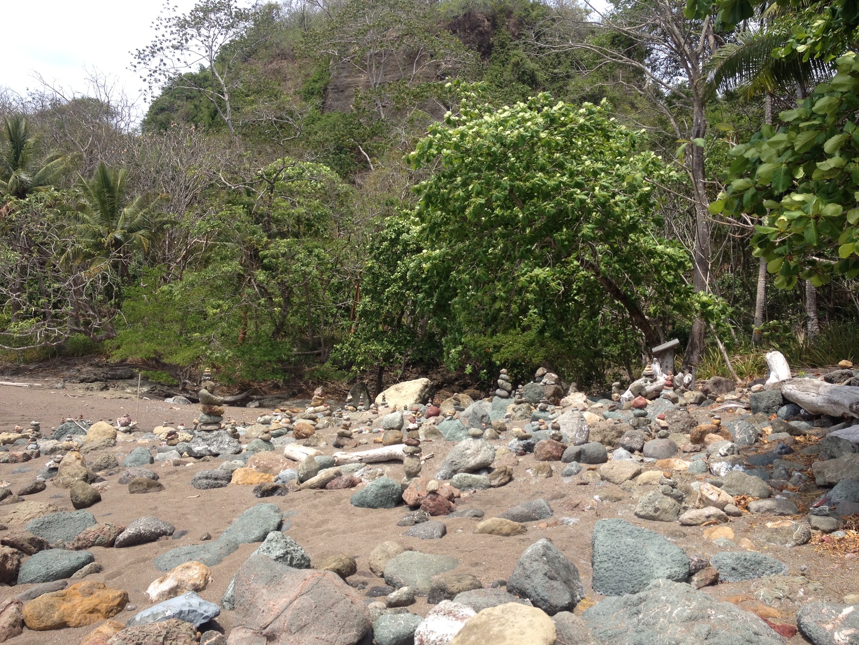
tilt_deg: +2.4
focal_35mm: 35
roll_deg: -2.6
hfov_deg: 52.6
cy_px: 322
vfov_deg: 40.7
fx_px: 869
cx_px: 430
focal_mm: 4.28
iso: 50
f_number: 2.4
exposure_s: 1/1126
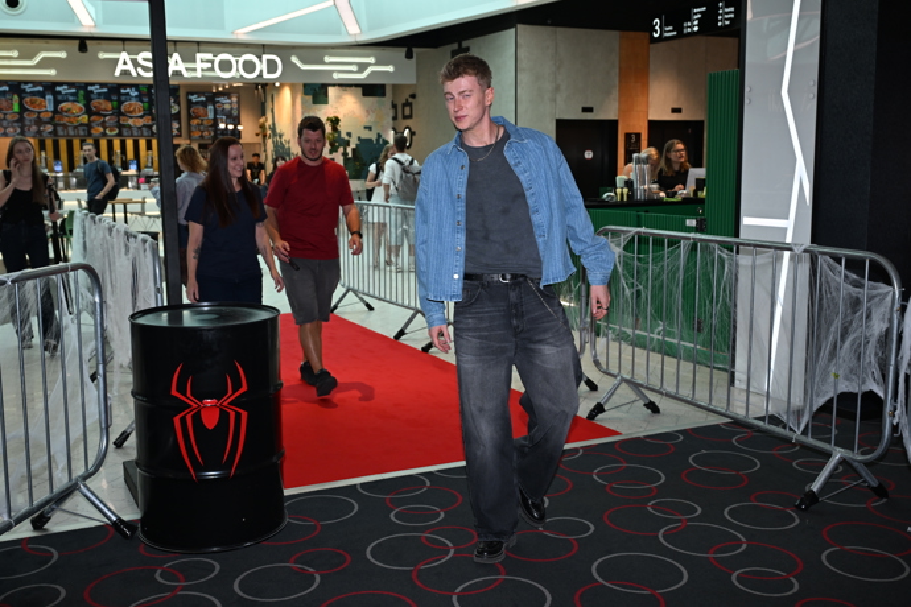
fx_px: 936
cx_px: 456
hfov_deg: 51.9
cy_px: 304
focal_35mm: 37
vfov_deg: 35.9
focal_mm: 37
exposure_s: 1/250
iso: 800
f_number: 5.6
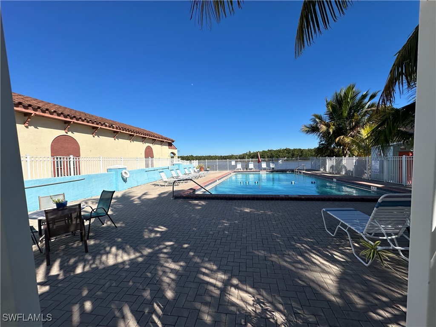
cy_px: 164
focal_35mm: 14
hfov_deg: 102.1
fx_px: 176
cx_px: 218
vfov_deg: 85.7
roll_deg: +1.4
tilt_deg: -1.0
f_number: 2.2
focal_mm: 2.22
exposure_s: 1/3300
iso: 50
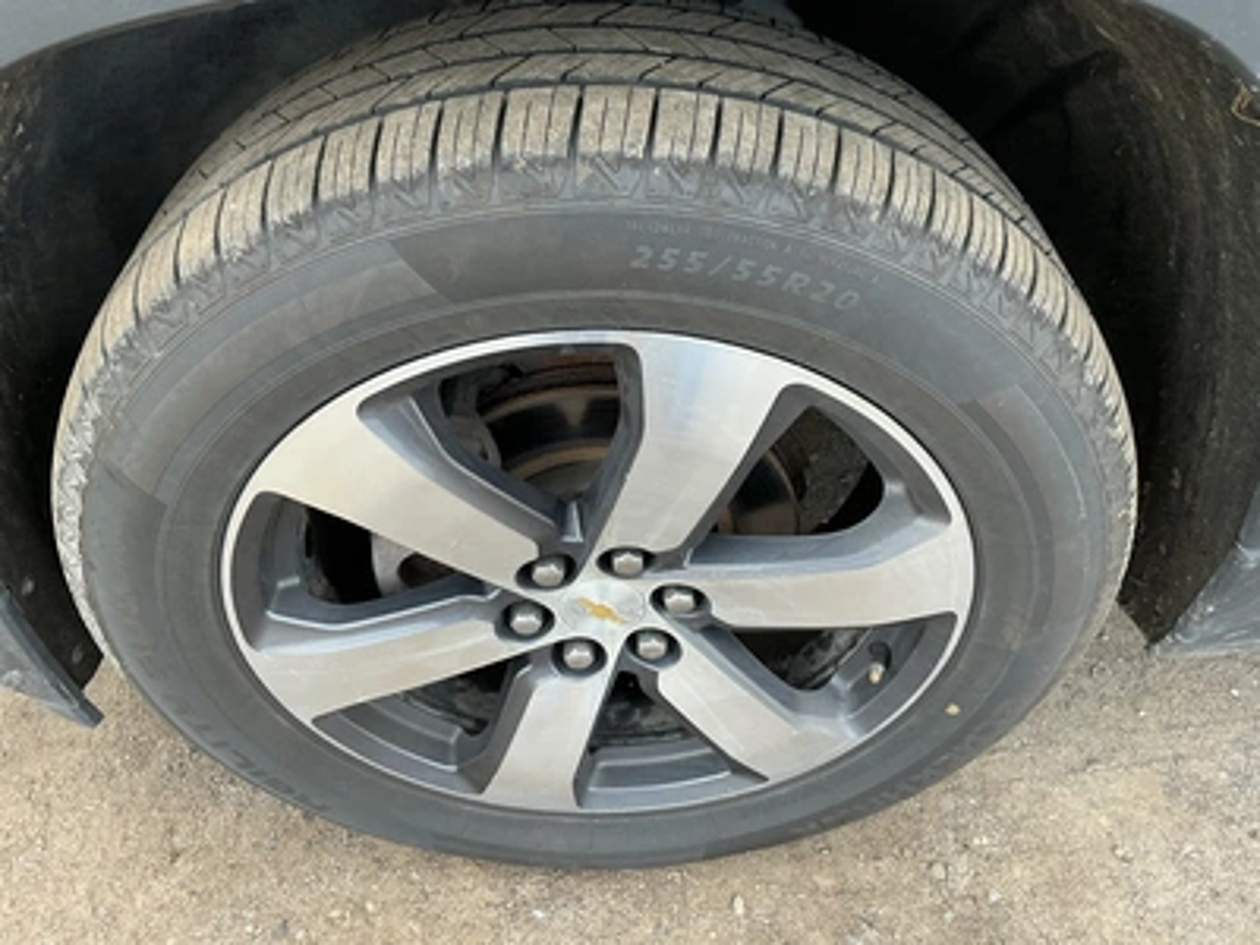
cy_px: 472
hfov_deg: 63.4
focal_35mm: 28
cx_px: 630
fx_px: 1019
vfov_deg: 49.7
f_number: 1.8
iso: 25
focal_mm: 3
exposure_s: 1/122
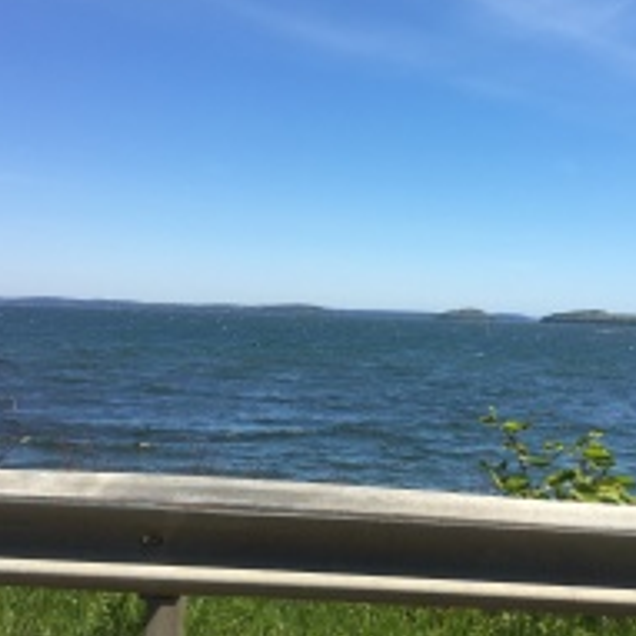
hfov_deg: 34.3
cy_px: 380
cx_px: 426
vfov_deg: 34.6
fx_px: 1019
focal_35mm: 49
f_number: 2.2
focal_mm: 4.15
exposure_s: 1/1508
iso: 25
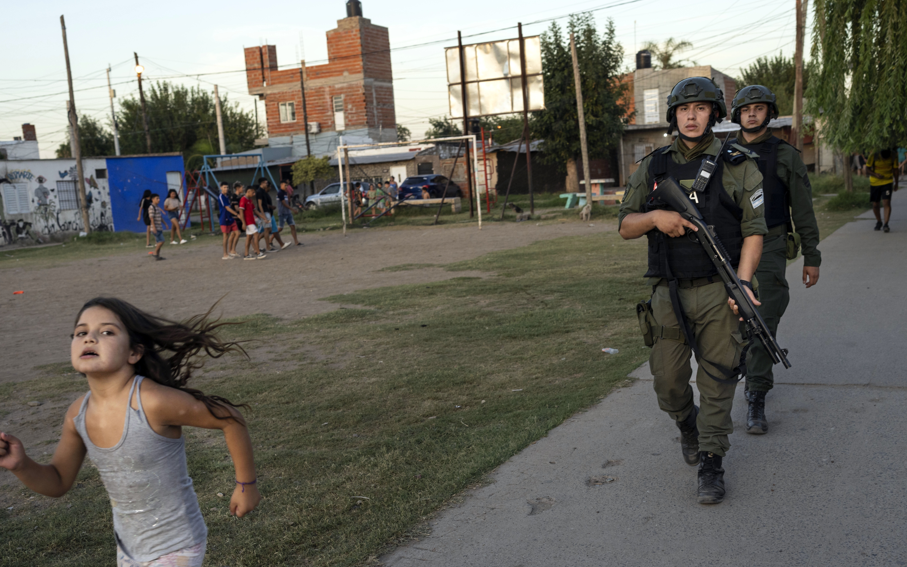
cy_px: 363
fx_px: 1063
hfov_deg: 46.2
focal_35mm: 43
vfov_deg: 29.7
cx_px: 485
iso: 500
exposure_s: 1/400
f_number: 4.5
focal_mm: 35
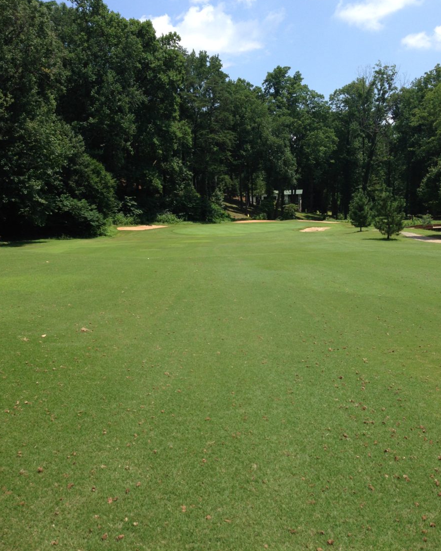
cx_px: 221
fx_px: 571
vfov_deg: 51.5
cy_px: 269
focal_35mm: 35
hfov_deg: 42.2
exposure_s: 1/1355
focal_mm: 4.12
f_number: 2.4
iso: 50
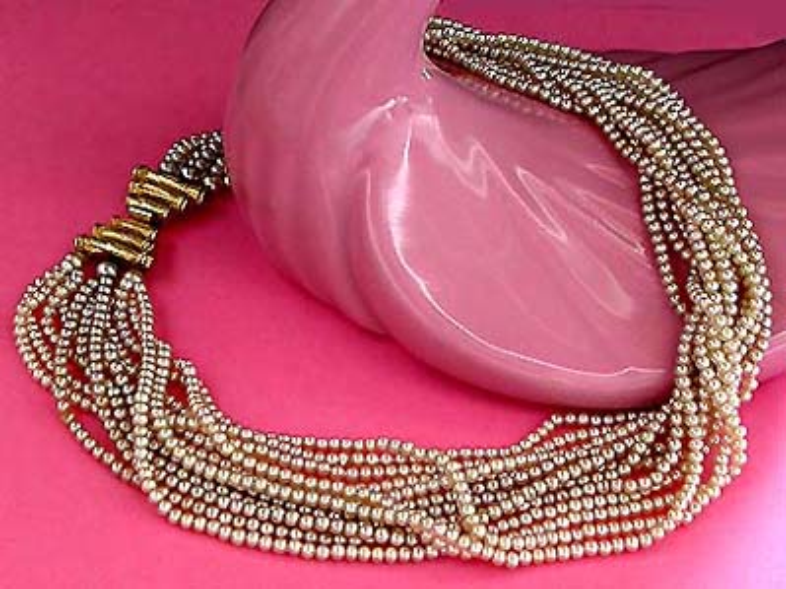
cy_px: 294
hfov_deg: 49.0
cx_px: 393
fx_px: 863
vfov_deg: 37.7
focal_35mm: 38
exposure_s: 1/22.6
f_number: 2.6
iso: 100
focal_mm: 7.85
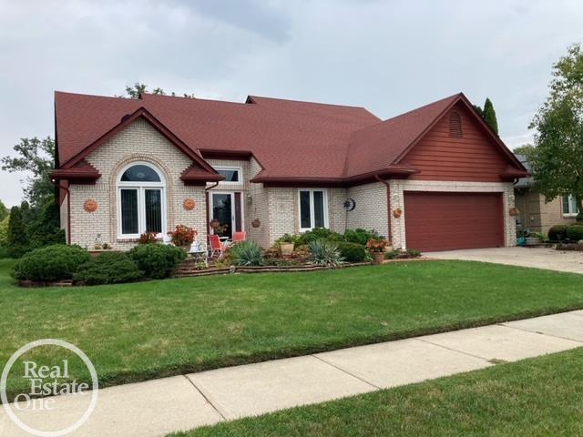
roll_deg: +1.2
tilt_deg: +3.2
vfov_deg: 49.7
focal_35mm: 28
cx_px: 292
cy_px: 218
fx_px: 472
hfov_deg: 63.4
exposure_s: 1/558
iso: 20
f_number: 1.8
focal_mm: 3.99
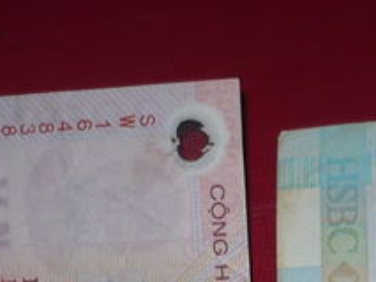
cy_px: 576
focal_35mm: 164
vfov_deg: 8.6
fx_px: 1782
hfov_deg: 11.9
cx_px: 355
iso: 100
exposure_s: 1/30
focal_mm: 5.8
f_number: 2.8
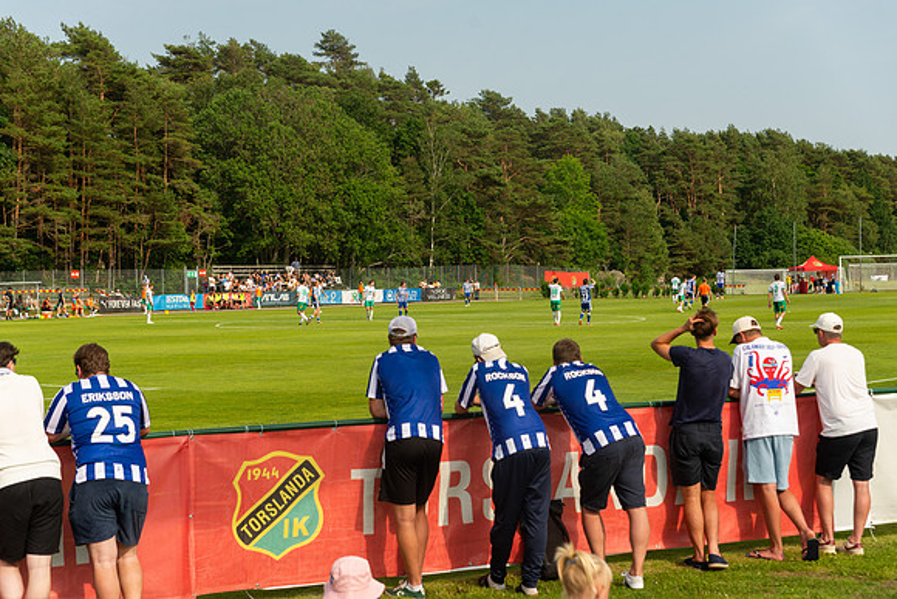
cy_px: 300
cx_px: 448
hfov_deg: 28.5
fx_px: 1765
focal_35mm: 71
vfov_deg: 19.3
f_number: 4
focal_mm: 70
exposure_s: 1/1600
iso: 320
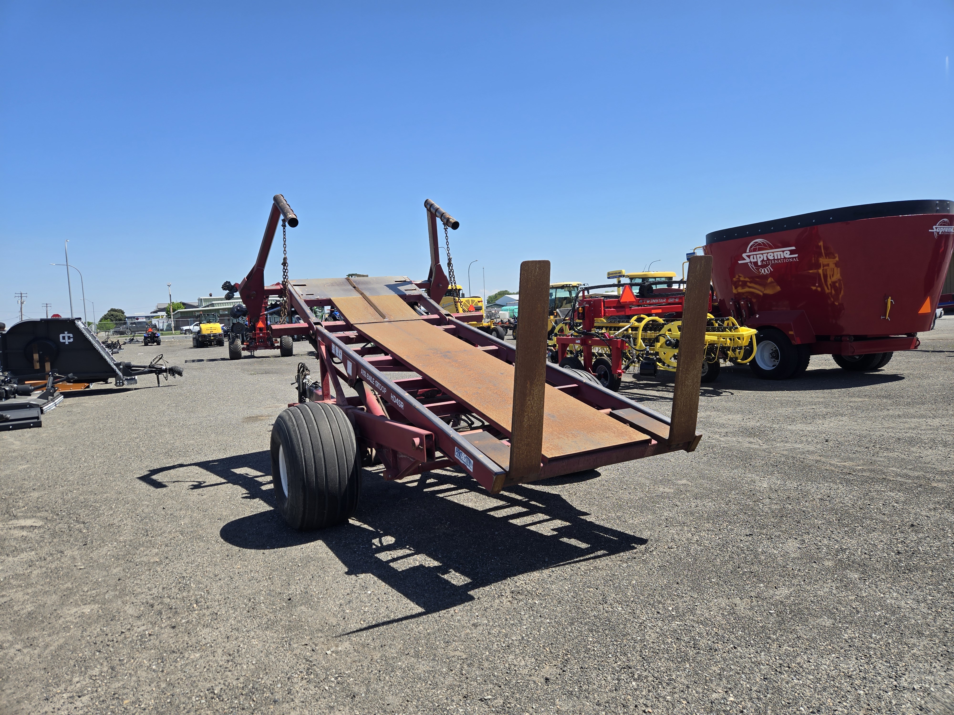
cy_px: 358
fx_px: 634
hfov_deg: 73.9
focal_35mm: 23
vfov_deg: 58.9
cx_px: 477
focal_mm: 5.4
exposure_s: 1/1785
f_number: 1.8
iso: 25
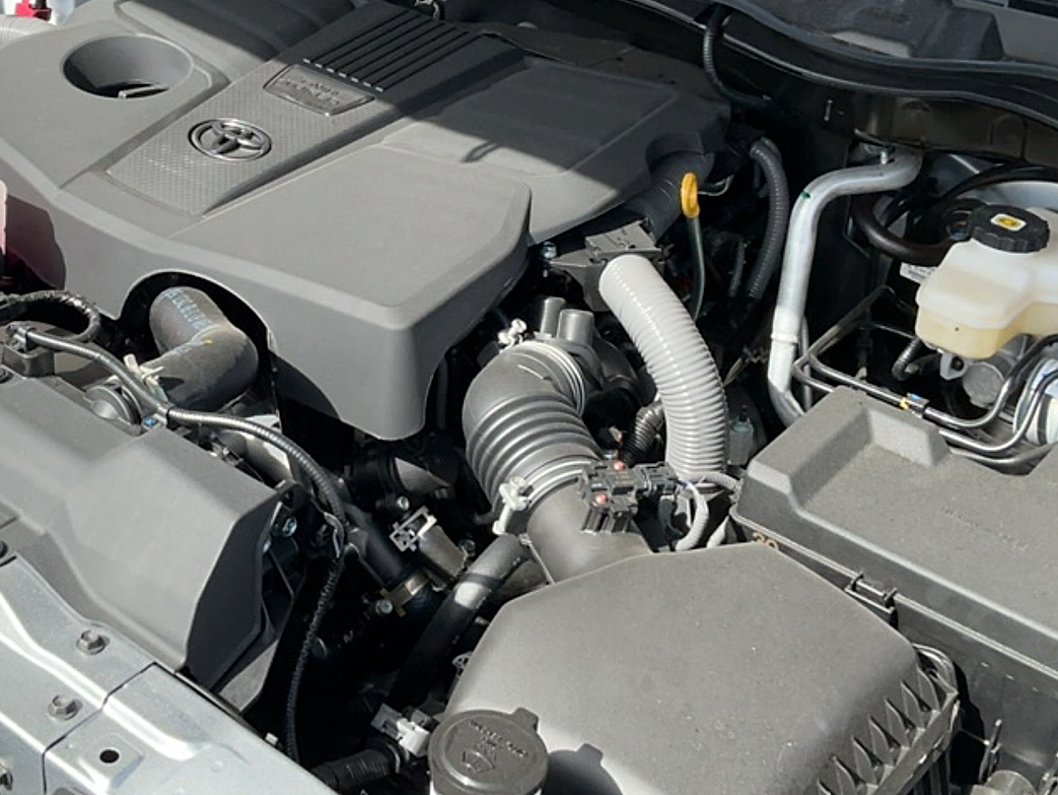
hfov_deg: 40.6
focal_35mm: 46
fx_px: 1406
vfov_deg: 31.0
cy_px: 197
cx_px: 330
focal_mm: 3
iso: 25
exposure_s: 1/869
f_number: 1.8
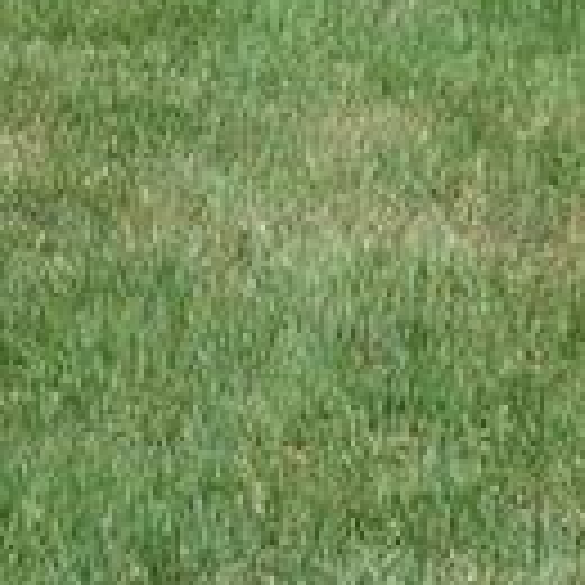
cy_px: -1143
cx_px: 333
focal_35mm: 366
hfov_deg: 4.8
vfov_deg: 4.6
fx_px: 6998
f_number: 8
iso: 100
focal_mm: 26
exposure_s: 1/250
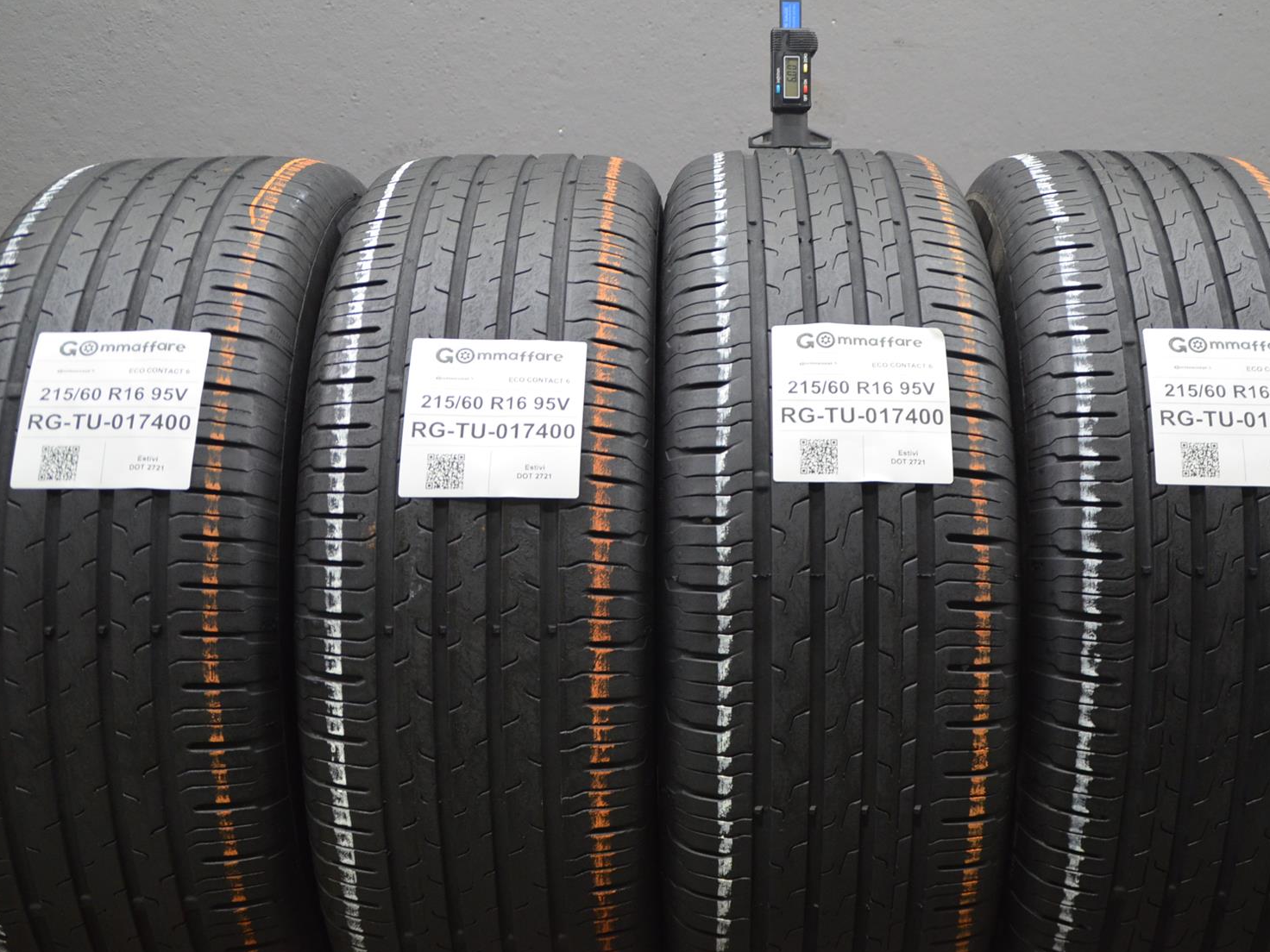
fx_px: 1525
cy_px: 483
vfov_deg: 34.7
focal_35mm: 42
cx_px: 681
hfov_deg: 45.2
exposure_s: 1/30
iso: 1600
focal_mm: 25
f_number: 3.8
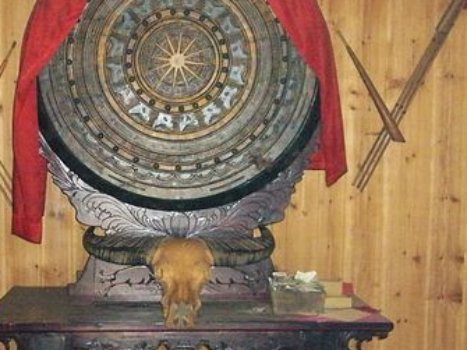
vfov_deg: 19.1
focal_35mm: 77
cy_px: 199
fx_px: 1038
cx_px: 158
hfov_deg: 25.2
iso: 800
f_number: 3.5
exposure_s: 1/60
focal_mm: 6.3
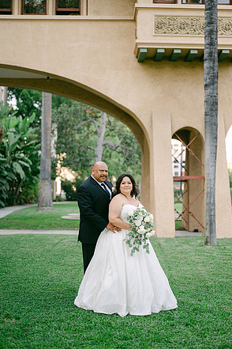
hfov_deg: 26.5
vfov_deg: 38.9
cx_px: 116
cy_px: 175
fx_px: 493
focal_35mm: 51
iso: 250
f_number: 1.8
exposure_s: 1/1250
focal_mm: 50
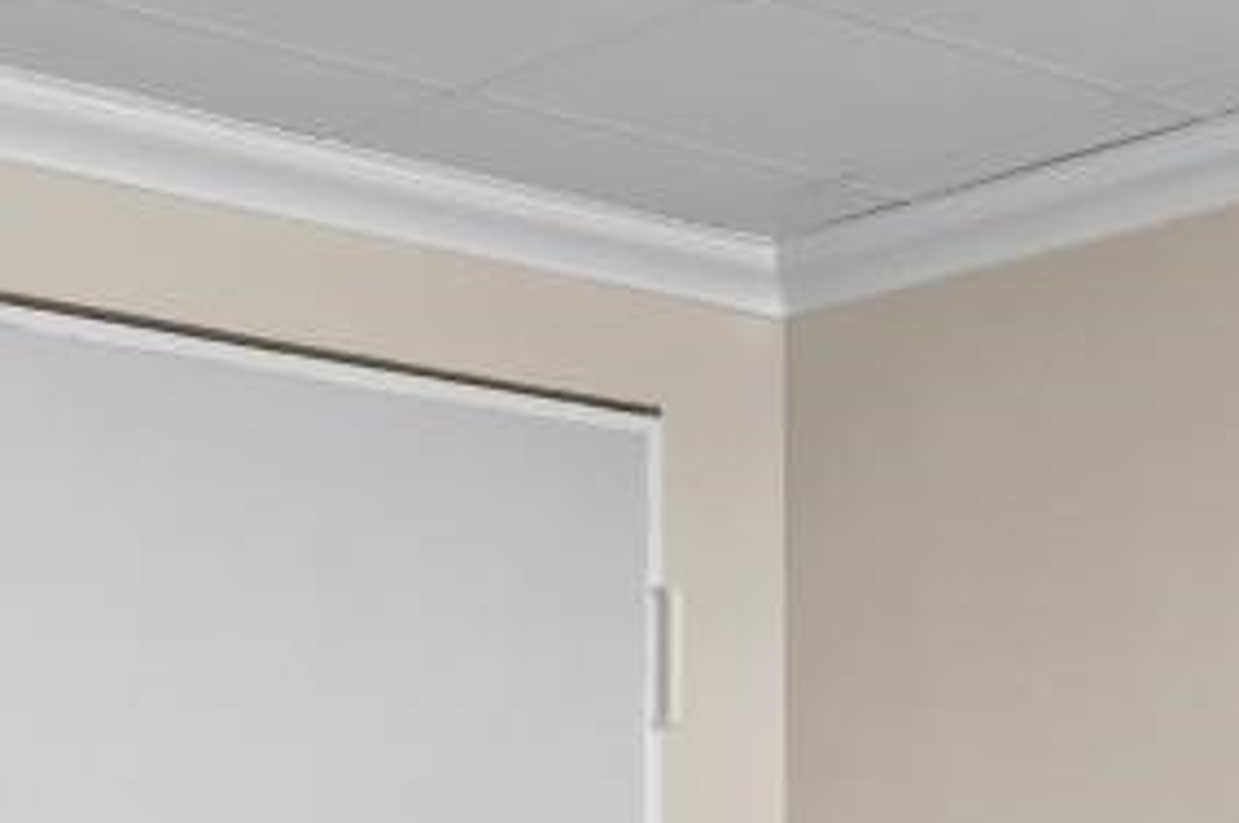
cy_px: 972
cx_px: 1270
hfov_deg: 22.6
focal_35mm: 86
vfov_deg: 15.3
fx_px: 2956
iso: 100
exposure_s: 1/10
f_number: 4.5
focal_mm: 10
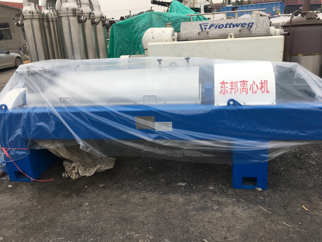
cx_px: 161
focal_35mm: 29
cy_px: 121
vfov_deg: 48.2
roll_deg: +4.9
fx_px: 270
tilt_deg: -17.8
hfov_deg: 61.7
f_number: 2.2
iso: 25
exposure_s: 1/348
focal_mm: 4.15
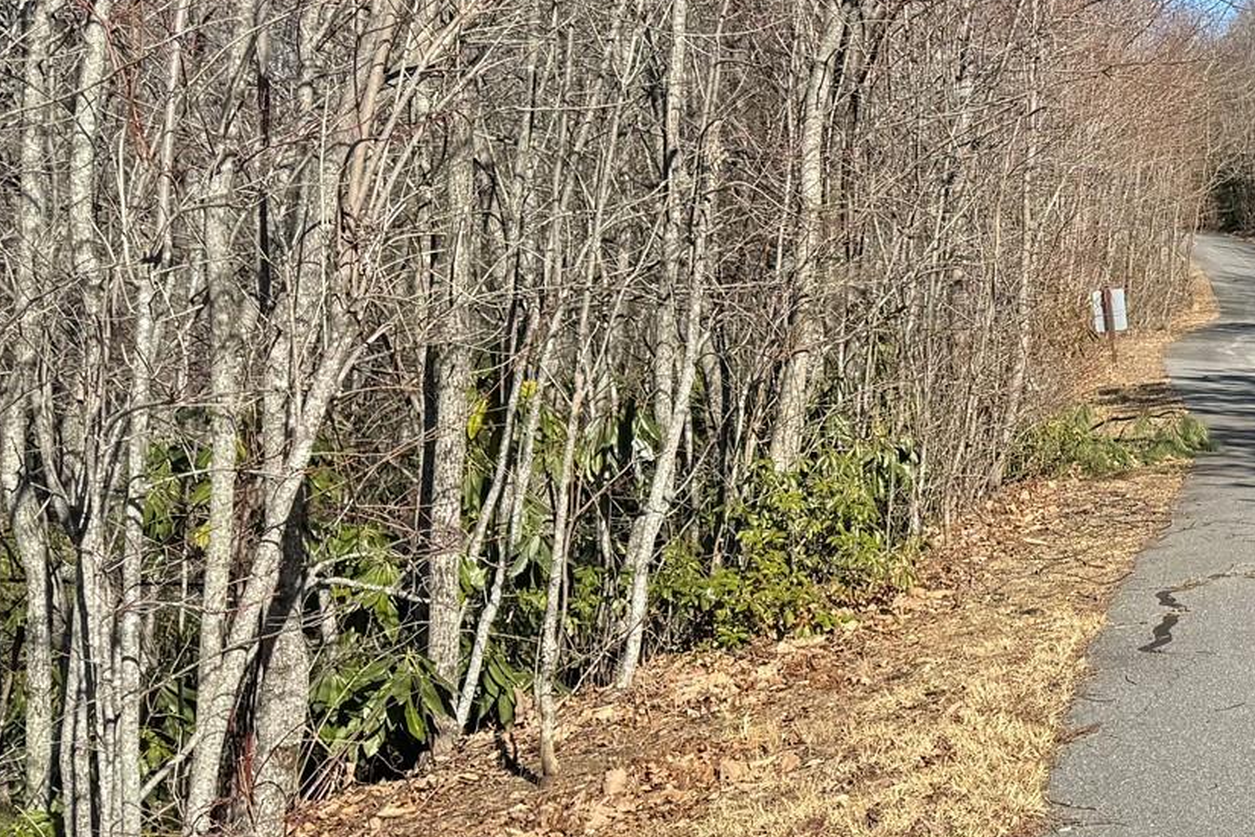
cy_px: 318
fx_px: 2161
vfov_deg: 21.9
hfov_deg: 28.4
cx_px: 1488
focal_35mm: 62
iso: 80
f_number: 1.78
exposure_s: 1/2833
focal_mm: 6.76
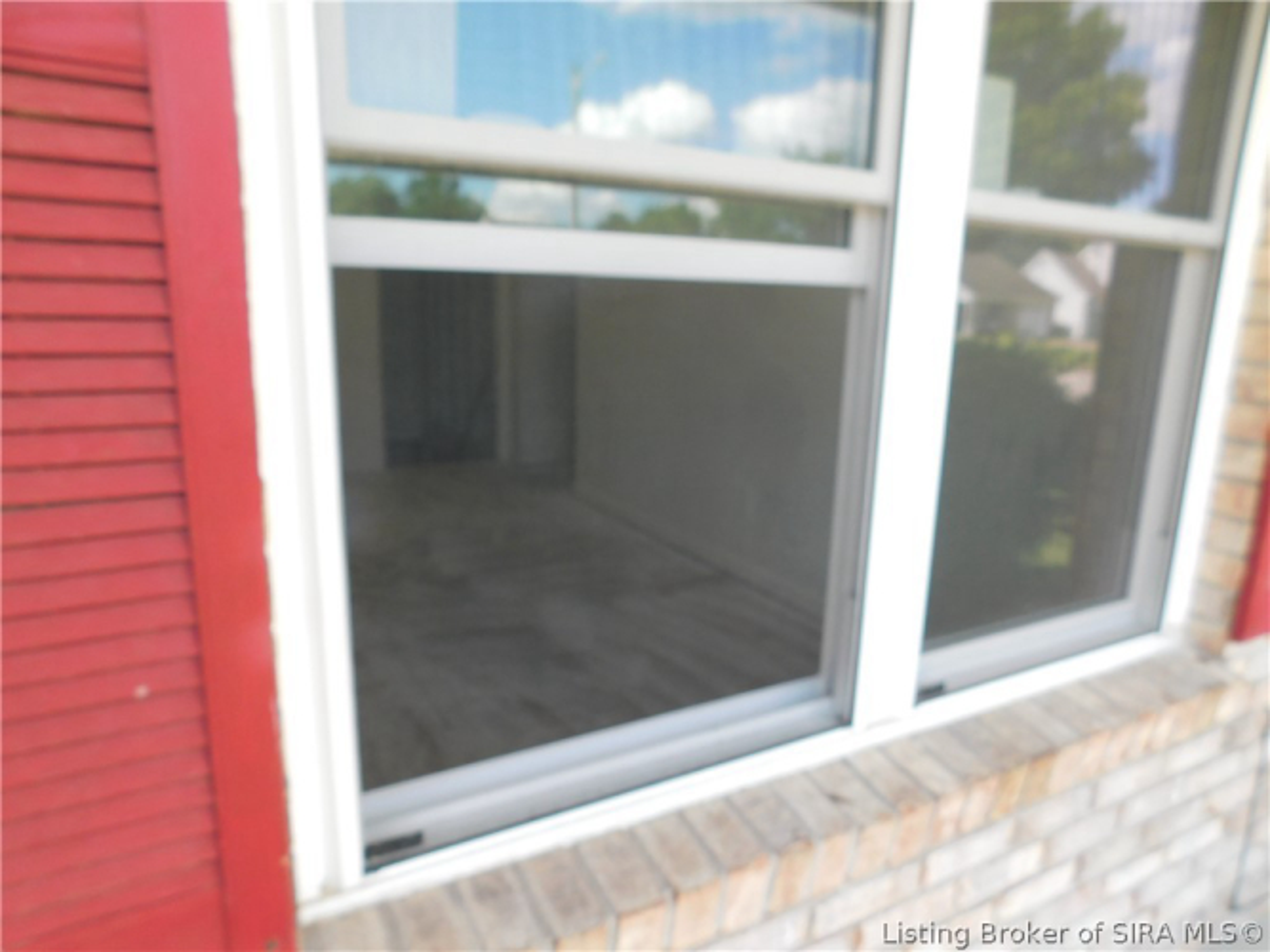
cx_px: 635
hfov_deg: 73.9
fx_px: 844
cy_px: 476
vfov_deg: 58.9
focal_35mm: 23
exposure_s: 1/160
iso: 125
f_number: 3
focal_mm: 4
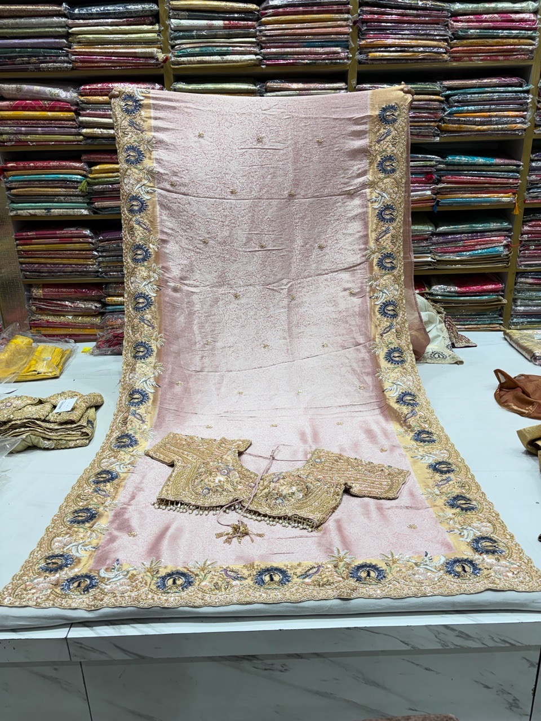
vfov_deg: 67.3
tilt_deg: -18.5
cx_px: 270
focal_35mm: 26
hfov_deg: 53.1
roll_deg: +1.5
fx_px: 542
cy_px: 360
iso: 32
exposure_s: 1/100
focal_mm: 5.96
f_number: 1.6
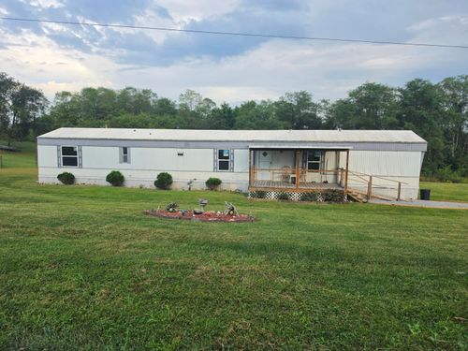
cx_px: 234
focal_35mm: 23
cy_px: 176
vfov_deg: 58.9
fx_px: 311
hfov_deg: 73.9
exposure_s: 1/1636
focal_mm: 6.5
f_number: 1.4
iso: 64
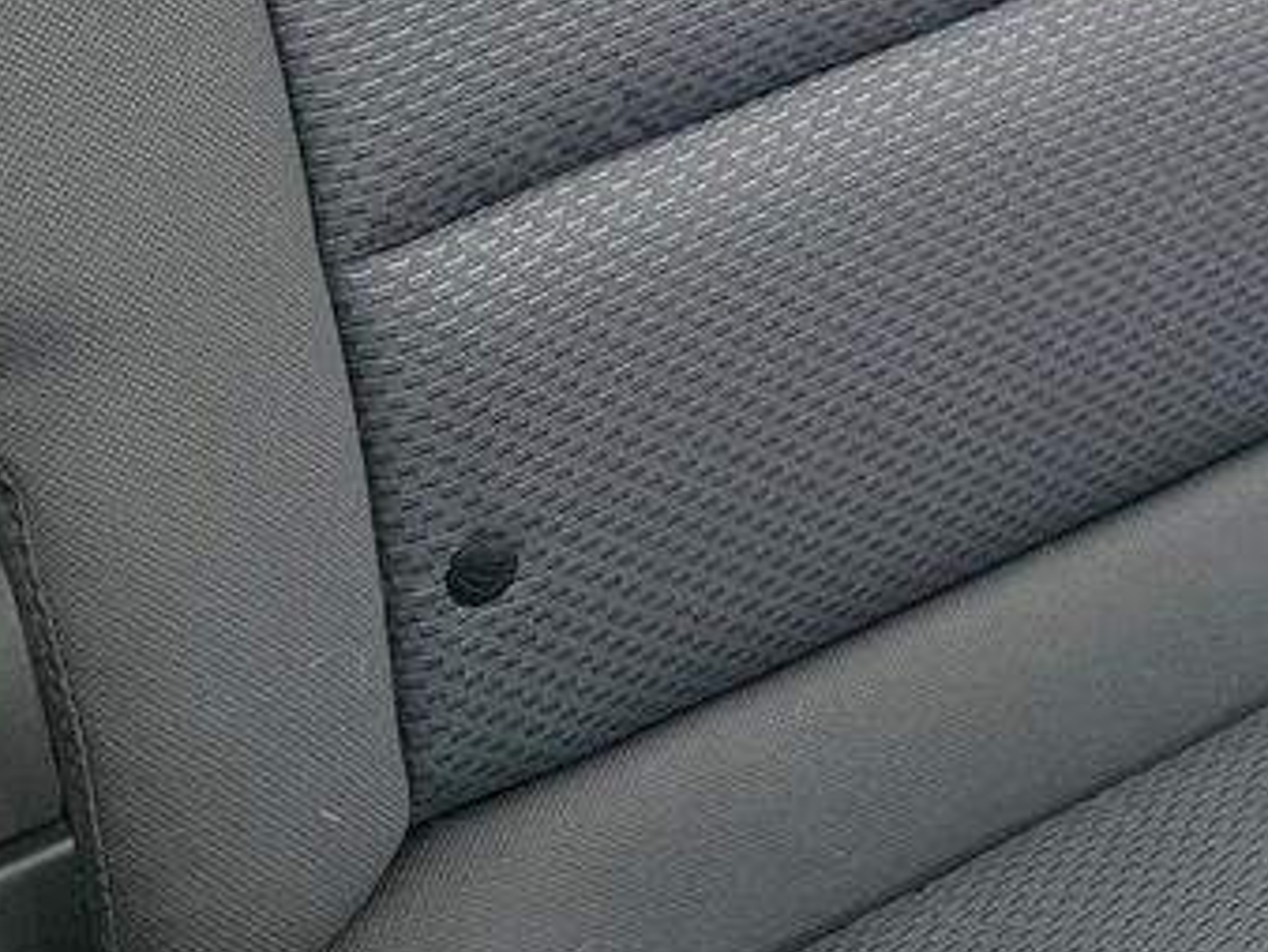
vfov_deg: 15.2
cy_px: -645
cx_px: 1272
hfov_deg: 21.7
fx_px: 3189
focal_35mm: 87
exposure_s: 1/120
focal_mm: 6.3
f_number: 1.7
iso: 200
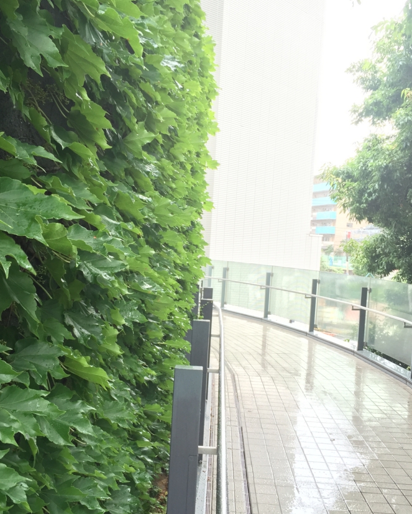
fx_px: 533
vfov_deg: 51.4
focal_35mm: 35
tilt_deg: -3.2
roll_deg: -2.1
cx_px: 178
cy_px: 283
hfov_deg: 42.2
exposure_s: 1/30
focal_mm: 4.15
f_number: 2.2
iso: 64
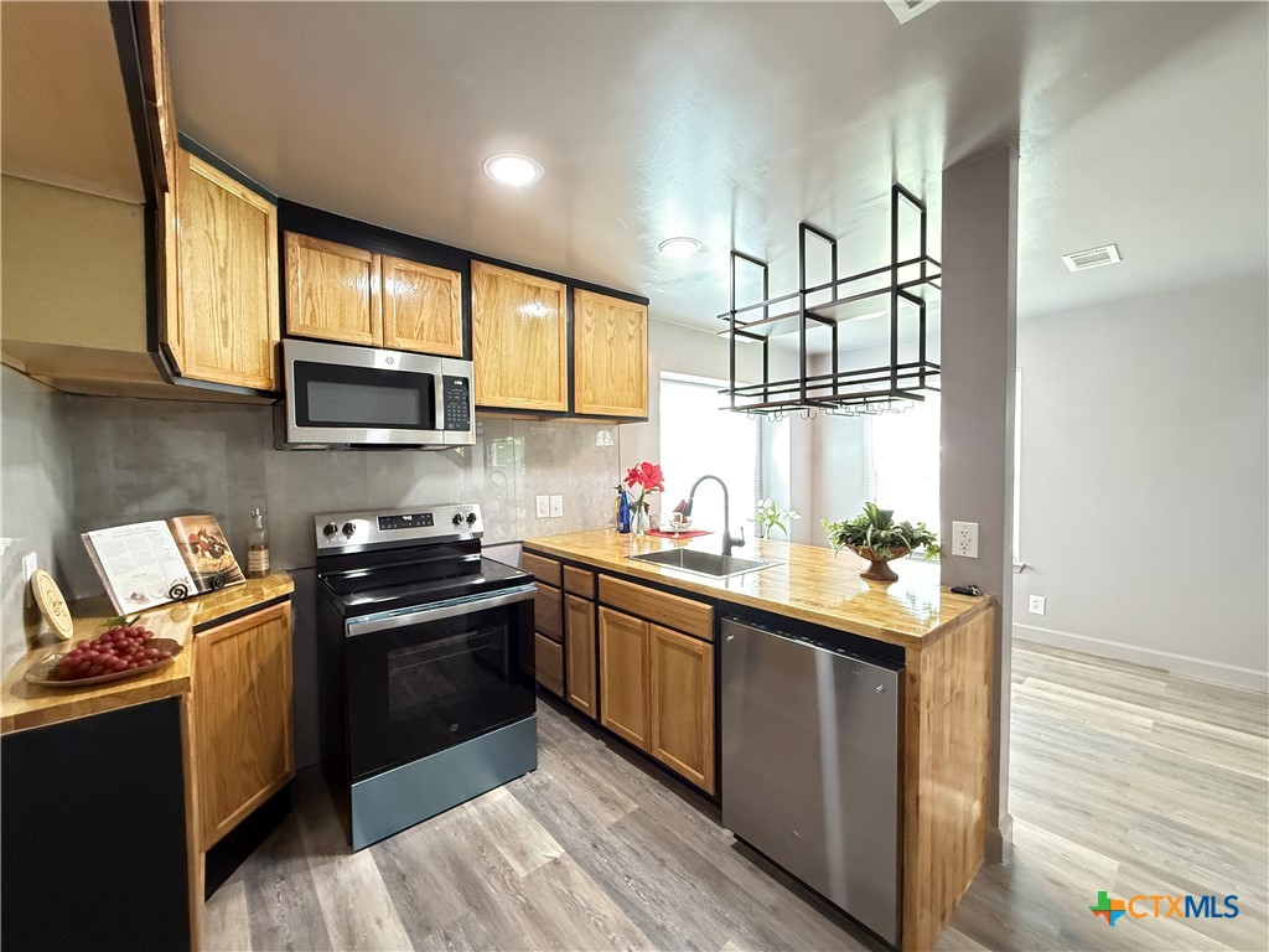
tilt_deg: -1.8
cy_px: 476
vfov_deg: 85.7
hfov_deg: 102.1
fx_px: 513
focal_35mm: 14
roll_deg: +0.6
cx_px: 634
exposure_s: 1/60
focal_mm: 2.22
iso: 640
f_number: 2.2
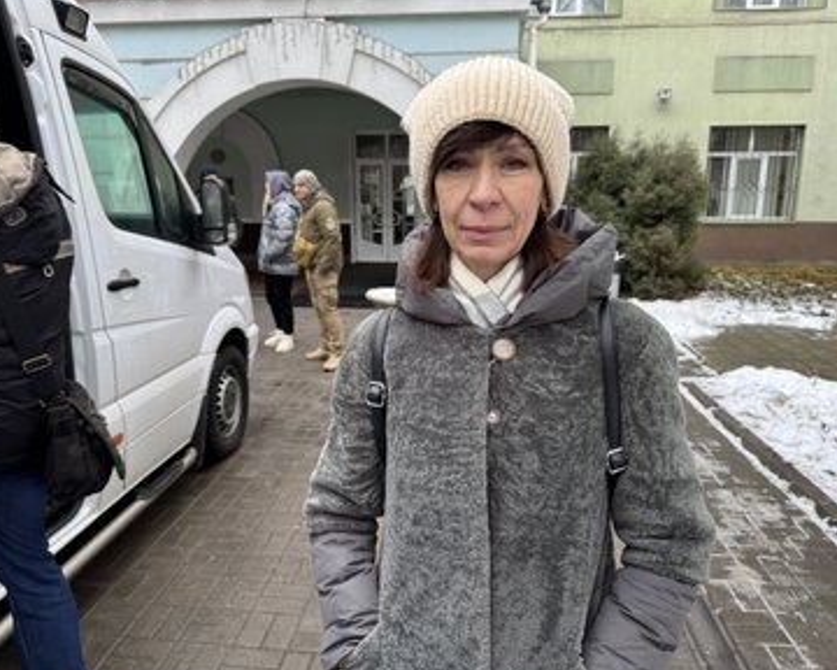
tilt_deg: -12.8
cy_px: 337
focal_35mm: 26
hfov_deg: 66.0
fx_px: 644
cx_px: 412
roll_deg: +0.7
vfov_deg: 54.9
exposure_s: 1/121
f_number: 1.78
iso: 100
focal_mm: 6.76
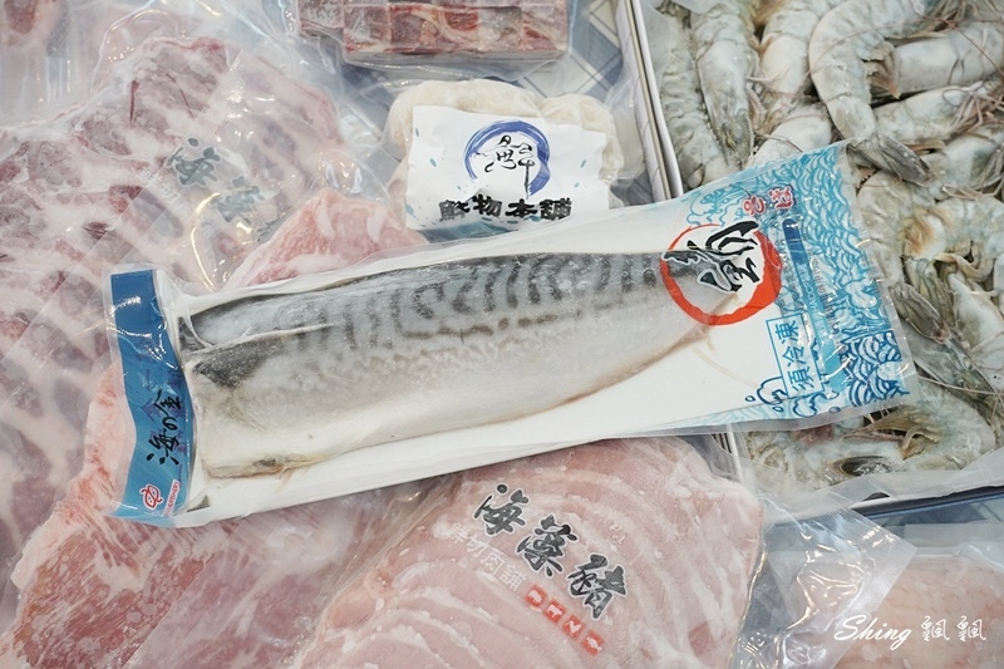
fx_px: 976
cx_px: 502
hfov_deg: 54.4
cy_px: 334
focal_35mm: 35
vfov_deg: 37.8
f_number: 5.6
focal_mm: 35
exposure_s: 1/50
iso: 500
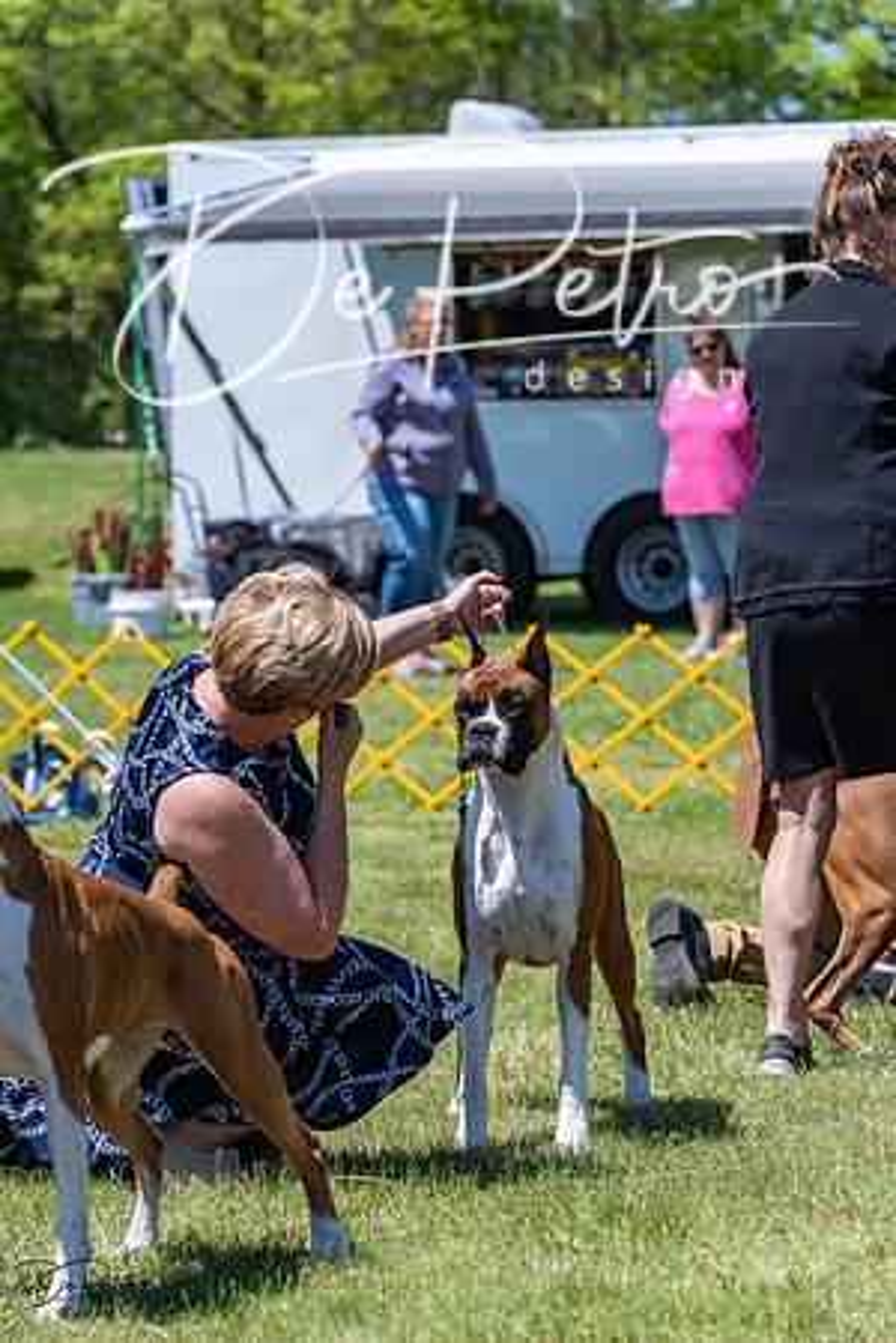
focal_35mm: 152
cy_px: 672
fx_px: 5674
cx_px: 448
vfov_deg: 13.5
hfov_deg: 9.0
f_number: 7.1
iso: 640
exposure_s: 1/1600
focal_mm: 152
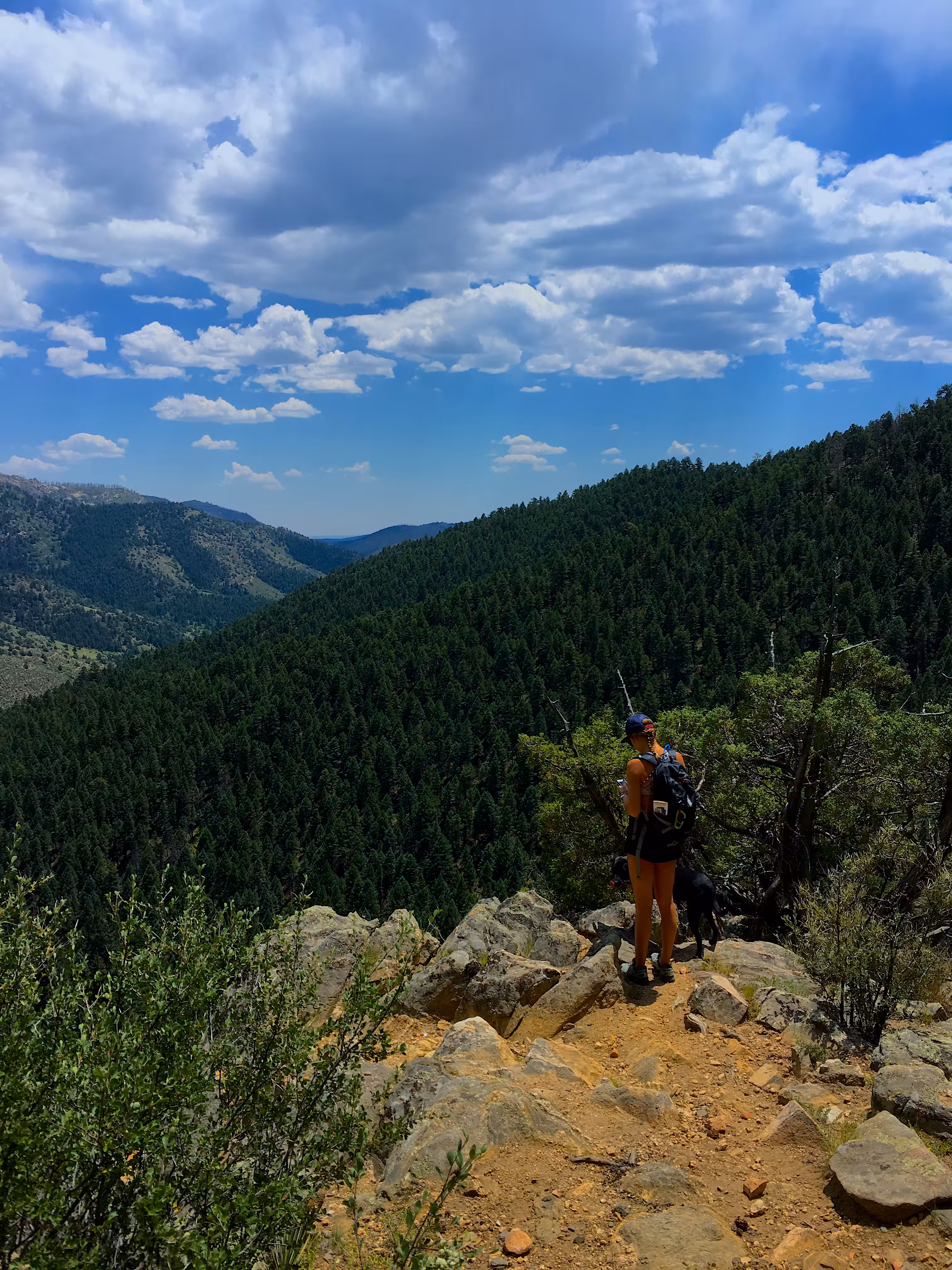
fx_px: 1063
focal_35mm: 29
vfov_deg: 61.7
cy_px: 635
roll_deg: +0.7
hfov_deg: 48.2
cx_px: 476
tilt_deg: -3.2
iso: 25
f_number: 2.2
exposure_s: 1/1672
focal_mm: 4.15
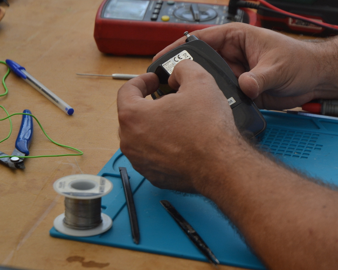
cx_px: 248
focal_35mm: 162
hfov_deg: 11.9
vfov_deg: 9.5
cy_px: 88
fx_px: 1621
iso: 200
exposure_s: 1/640
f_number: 4.5
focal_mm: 70
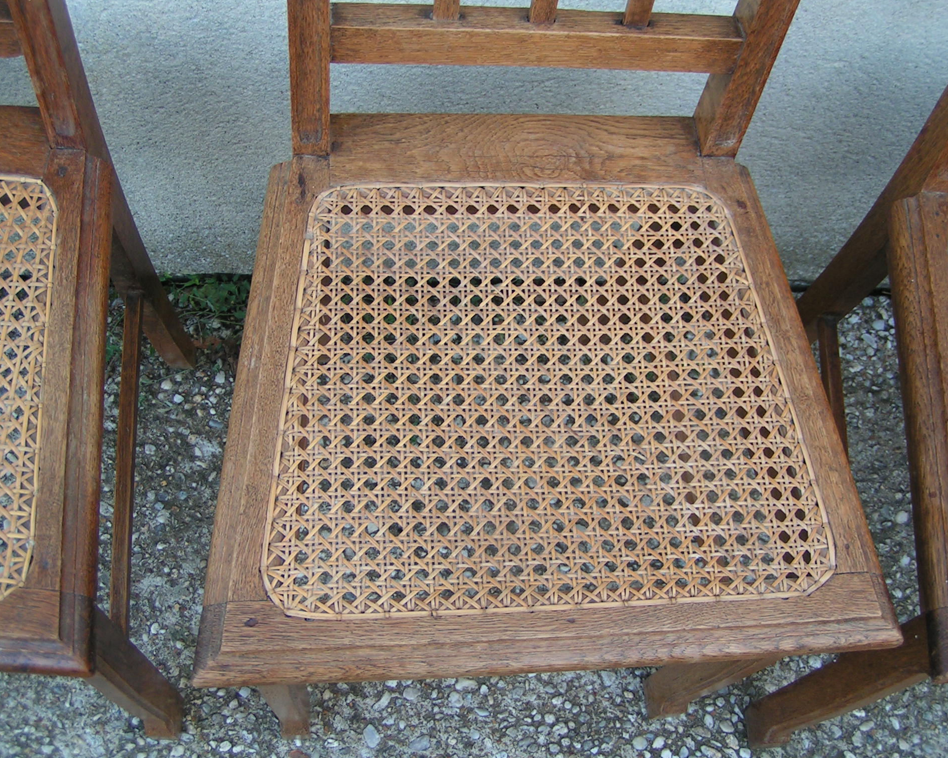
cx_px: 449
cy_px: 382
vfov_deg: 37.3
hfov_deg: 45.8
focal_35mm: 40
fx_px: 1122
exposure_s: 1/50
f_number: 3.2
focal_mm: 5.8
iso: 50
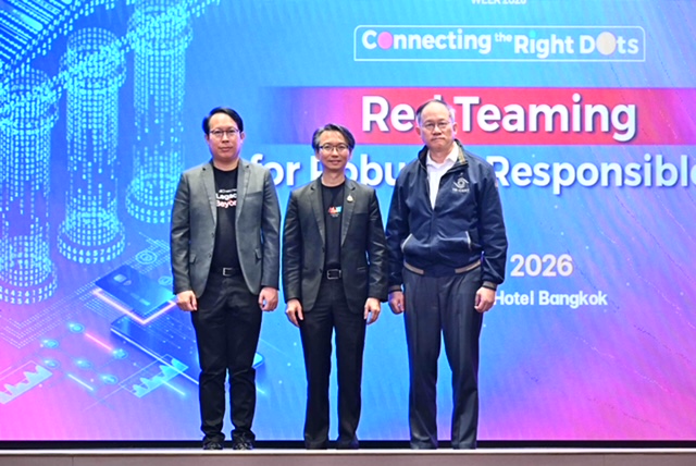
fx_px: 1877
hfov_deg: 21.0
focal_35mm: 97
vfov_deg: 14.1
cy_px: 233
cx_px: 348
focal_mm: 97
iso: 6400
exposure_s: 1/200
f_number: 4
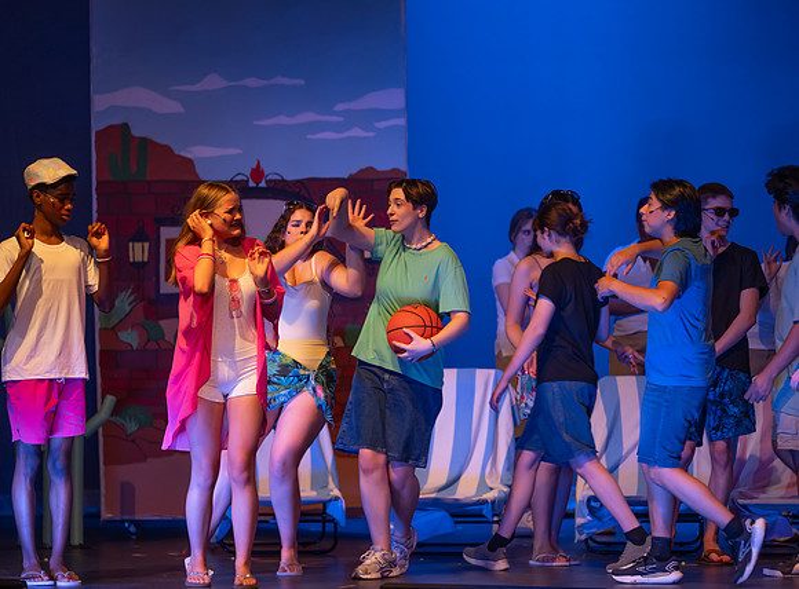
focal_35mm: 214
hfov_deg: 9.3
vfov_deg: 6.9
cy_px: 294
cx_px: 356
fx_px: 4916
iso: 1250
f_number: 2.8
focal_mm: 200
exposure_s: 1/320
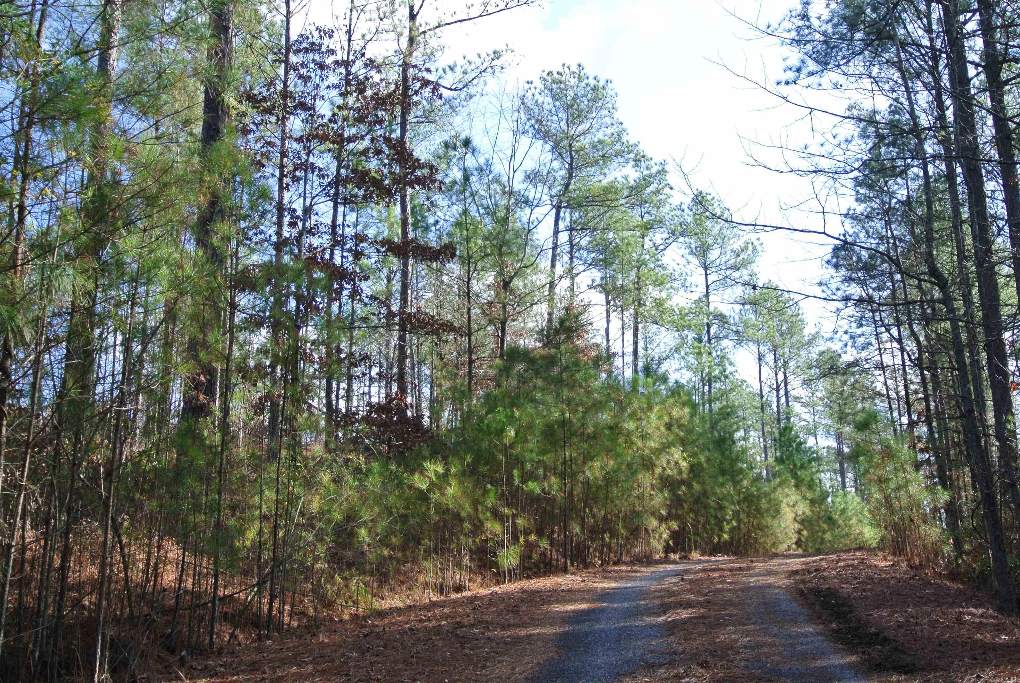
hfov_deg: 46.4
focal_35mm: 42
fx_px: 1191
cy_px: 342
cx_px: 510
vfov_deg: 32.0
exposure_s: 1/320
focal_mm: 15.7
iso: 100
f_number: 4.2
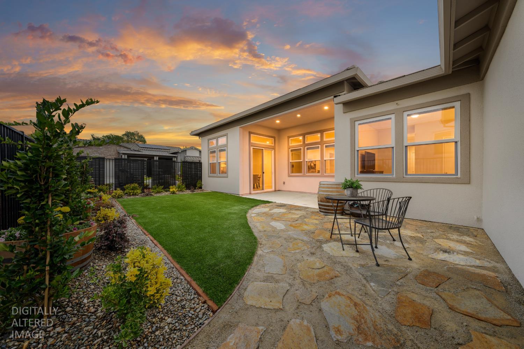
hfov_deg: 112.6
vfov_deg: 90.0
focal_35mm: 12
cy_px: 174
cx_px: 262
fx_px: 175
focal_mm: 12
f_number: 7.1
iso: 250
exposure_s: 1/30
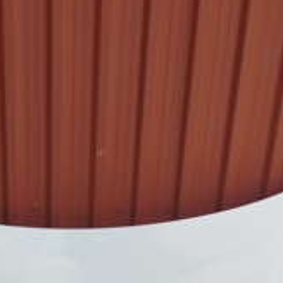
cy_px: 366
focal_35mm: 62
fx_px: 573
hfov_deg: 27.4
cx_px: 81
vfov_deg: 24.3
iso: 50
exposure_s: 1/438
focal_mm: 5.31
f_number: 1.7
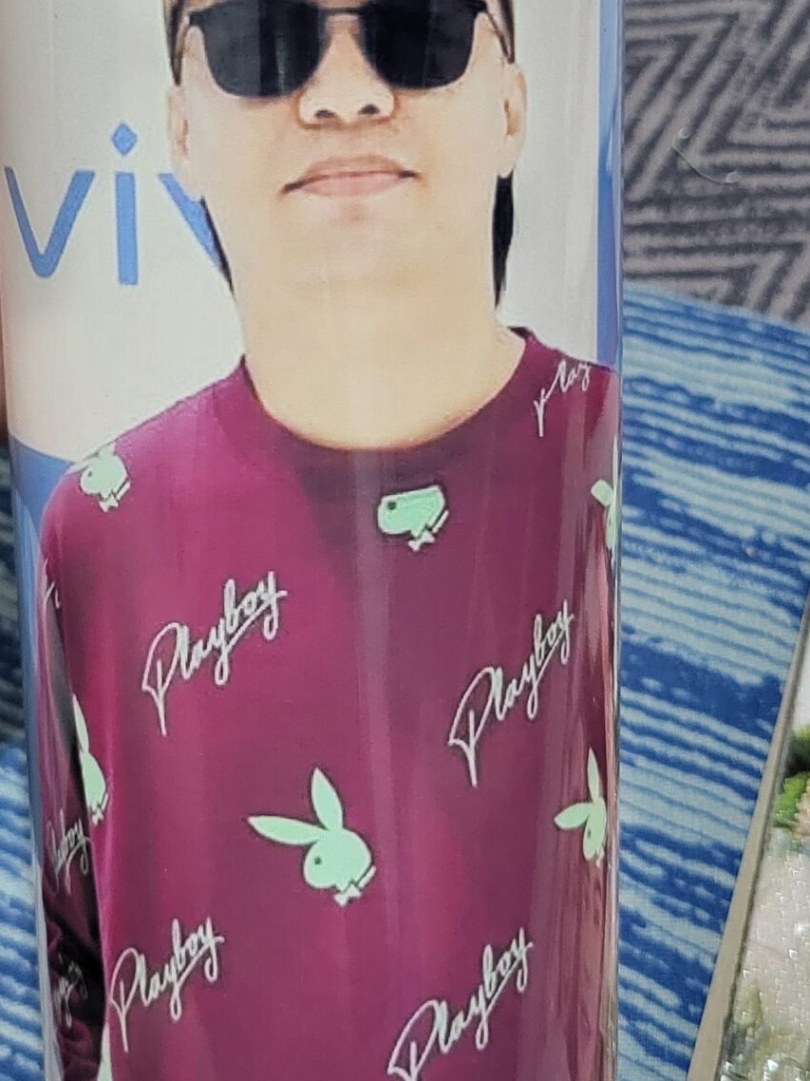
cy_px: 386
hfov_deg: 26.8
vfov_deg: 35.3
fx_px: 1685
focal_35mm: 54
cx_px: 252
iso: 800
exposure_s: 1/24
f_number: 1.8
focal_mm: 5
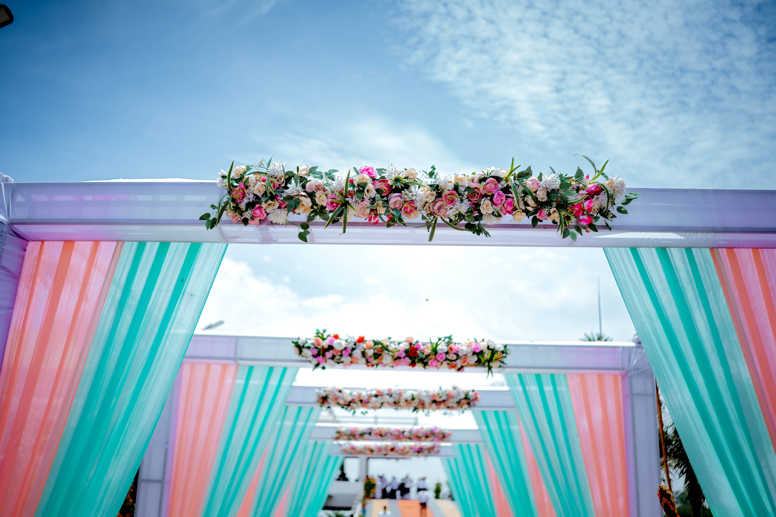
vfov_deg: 37.9
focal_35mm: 35
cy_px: 258
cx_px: 388
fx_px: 754
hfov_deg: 54.4
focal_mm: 35
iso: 64
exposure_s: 1/4000
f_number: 1.4
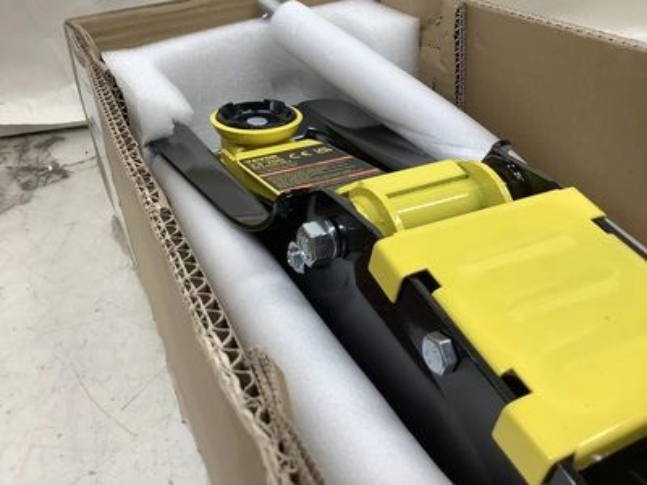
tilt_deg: -34.2
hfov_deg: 58.4
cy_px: 242
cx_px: 324
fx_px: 579
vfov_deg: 45.4
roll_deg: +5.5
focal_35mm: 31
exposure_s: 1/120
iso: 80
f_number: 2.4
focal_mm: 3.3
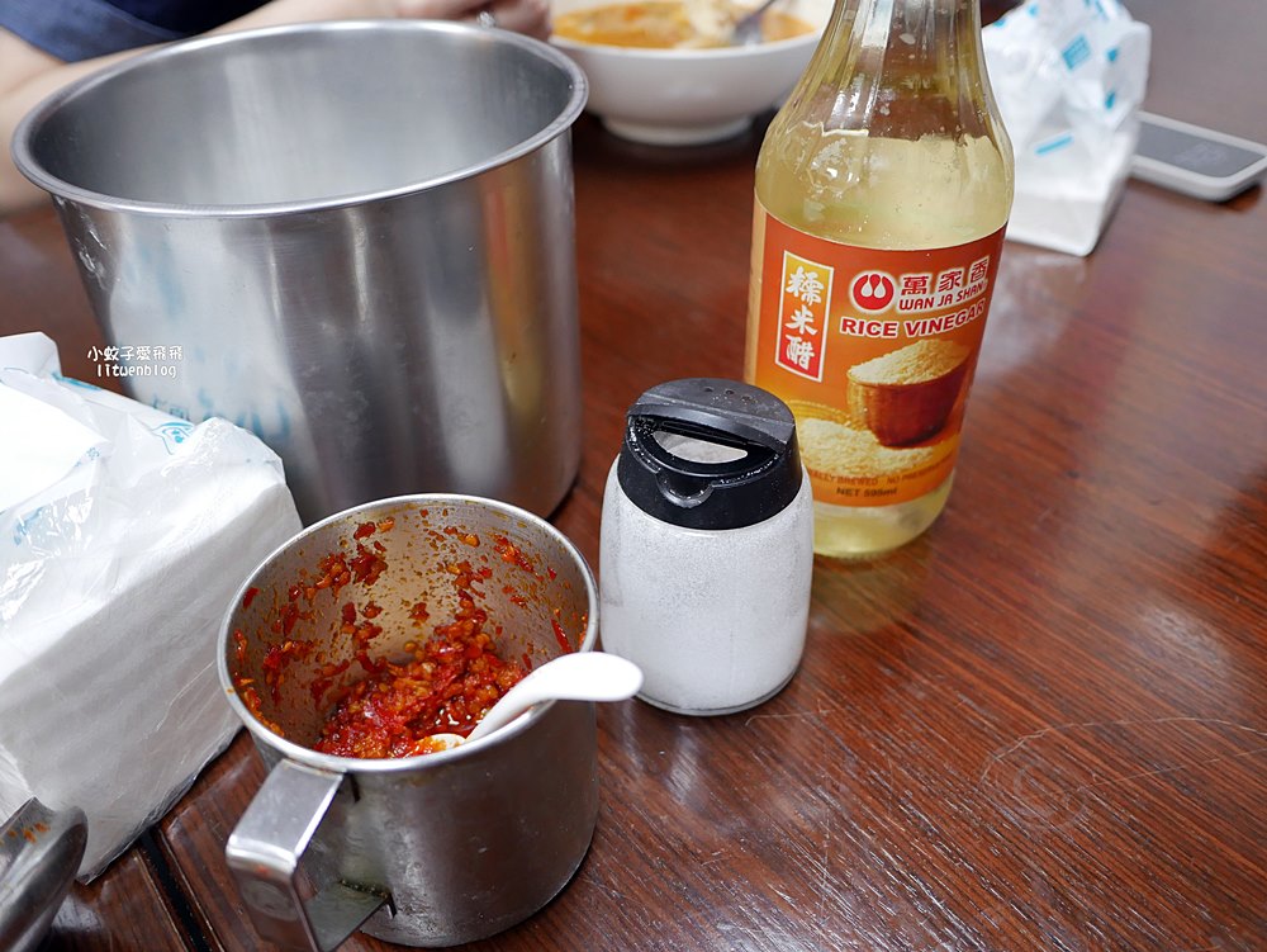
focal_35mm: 28
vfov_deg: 49.8
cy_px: 476
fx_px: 1025
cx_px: 634
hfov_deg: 63.4
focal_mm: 14
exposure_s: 1/60
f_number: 2.5
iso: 800
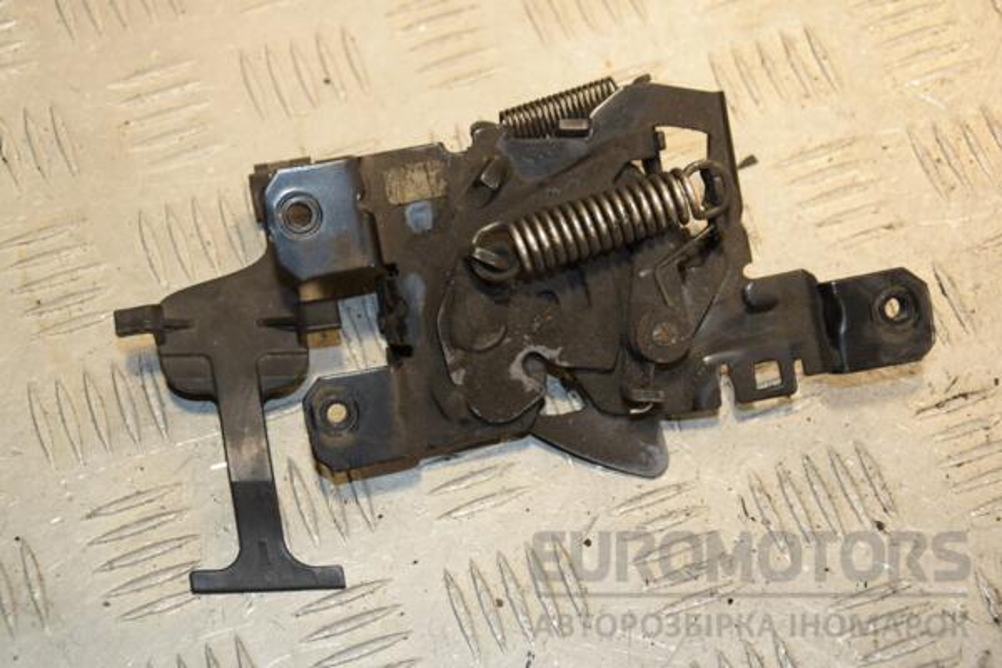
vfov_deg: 17.5
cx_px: 501
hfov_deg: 26.0
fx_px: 2171
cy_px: 334
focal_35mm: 78
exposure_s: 1/200
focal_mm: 52
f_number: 5.6
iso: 800
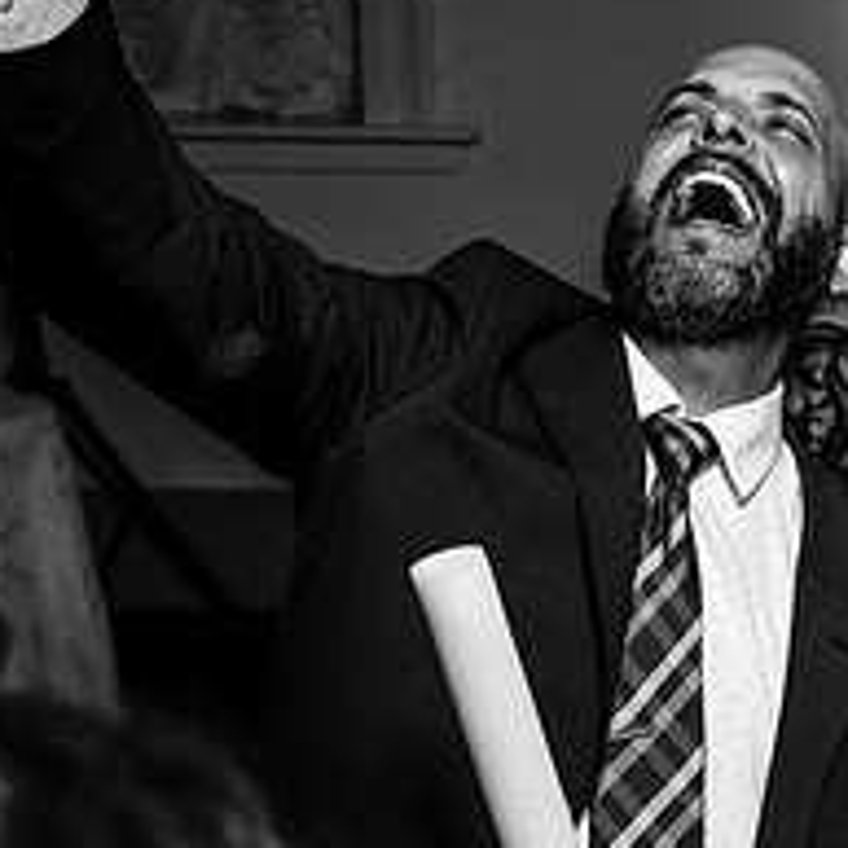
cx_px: 1076
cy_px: 433
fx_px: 2522
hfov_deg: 17.9
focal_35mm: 91
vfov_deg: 19.1
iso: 2000
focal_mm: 35
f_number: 4
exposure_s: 1/200
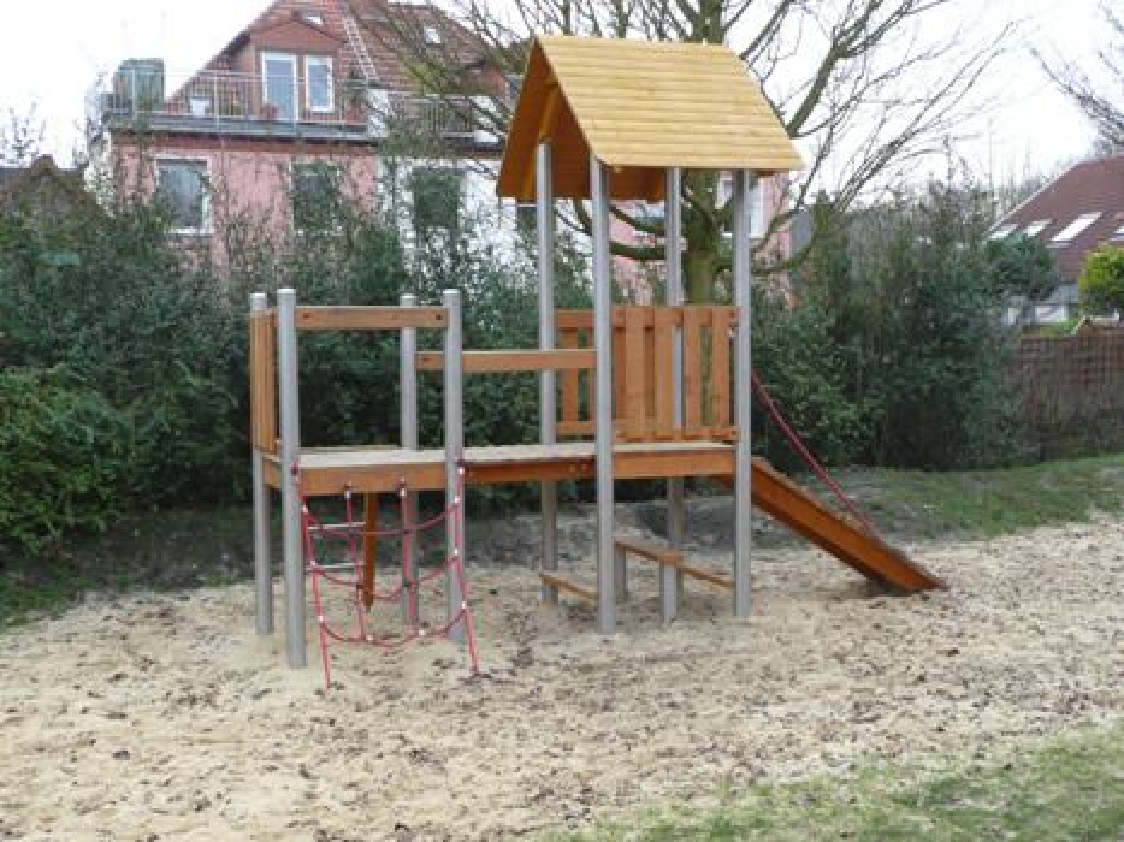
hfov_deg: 46.8
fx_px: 1298
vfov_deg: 35.9
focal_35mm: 40
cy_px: 421
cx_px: 562
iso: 100
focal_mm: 6.5
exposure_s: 1/60
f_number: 3.9
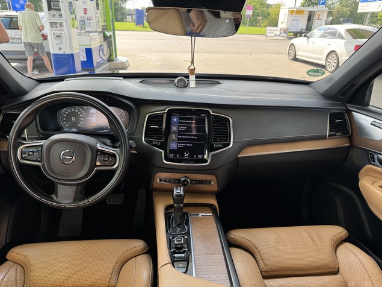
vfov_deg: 56.8
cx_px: 191
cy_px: 144
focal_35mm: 24
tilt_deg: -23.7
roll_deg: -0.9
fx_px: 265
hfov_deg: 71.6
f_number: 1.78
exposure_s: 1/178
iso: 64
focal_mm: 6.76
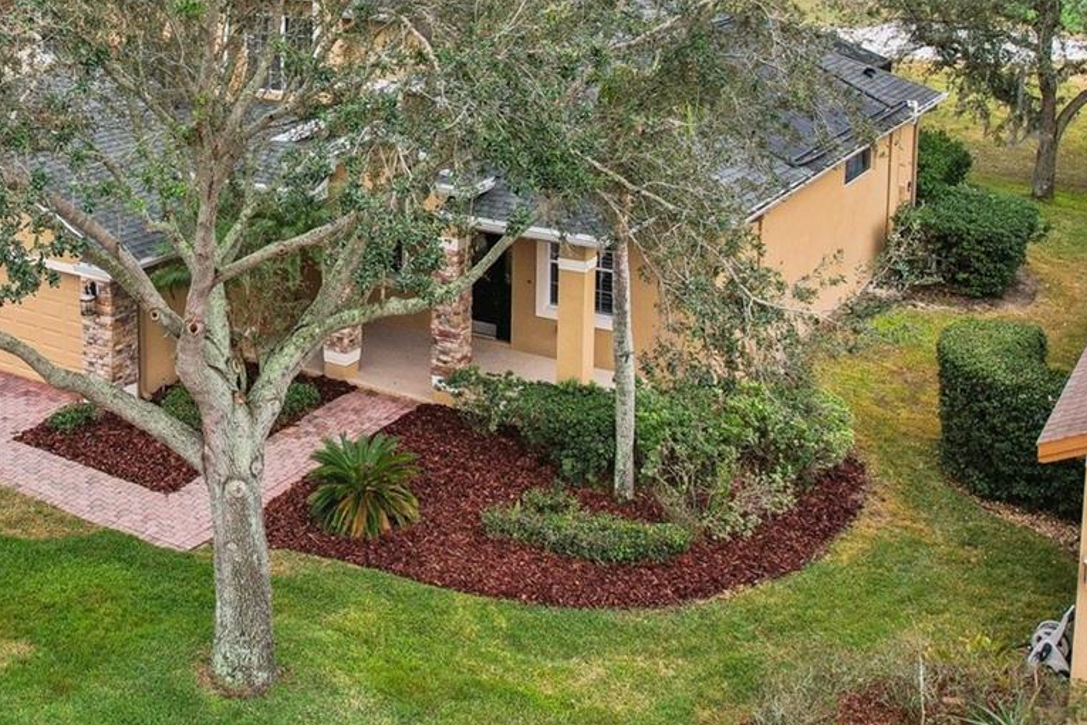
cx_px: 220
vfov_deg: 28.4
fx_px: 1389
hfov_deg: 41.0
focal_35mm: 46
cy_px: 117
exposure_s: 1/400
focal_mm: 8.4
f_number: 2.8
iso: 130
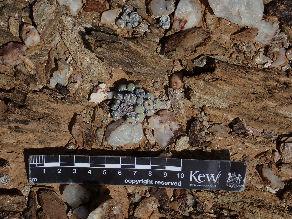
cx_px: 146
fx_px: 590
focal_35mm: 70
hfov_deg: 27.8
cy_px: 110
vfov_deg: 21.0
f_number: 16
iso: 100
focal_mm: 12.6
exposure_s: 1/200
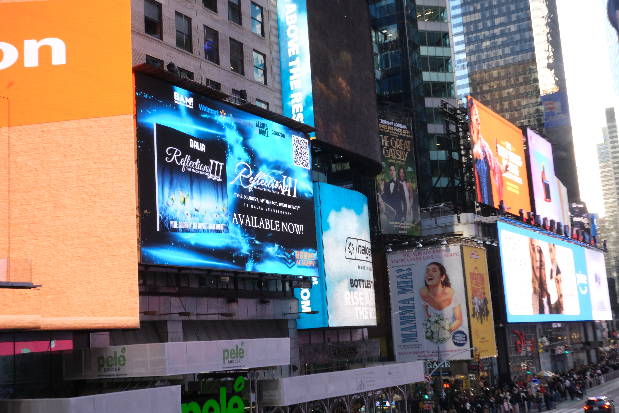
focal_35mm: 47
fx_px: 808
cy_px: 206
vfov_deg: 28.6
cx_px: 310
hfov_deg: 41.9
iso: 1250
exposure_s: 1/45
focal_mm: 31.5
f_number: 22
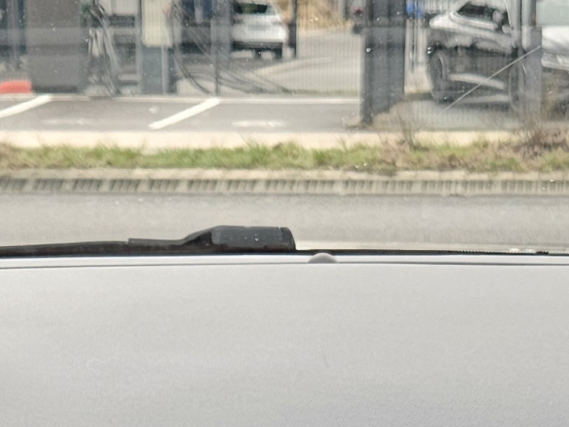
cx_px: 259
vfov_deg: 10.1
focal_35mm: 127
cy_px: 1032
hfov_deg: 15.5
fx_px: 2088
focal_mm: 5.4
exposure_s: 1/190
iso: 80
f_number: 1.8
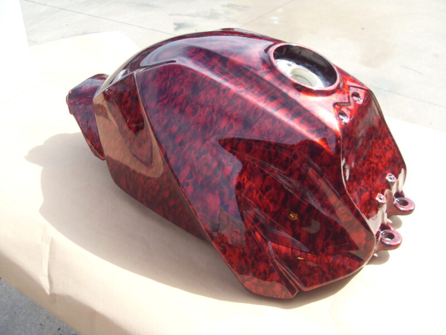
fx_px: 451
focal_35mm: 35
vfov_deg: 40.7
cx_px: 223
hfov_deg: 52.6
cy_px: 168
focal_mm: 6.3
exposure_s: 1/125
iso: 80
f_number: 7
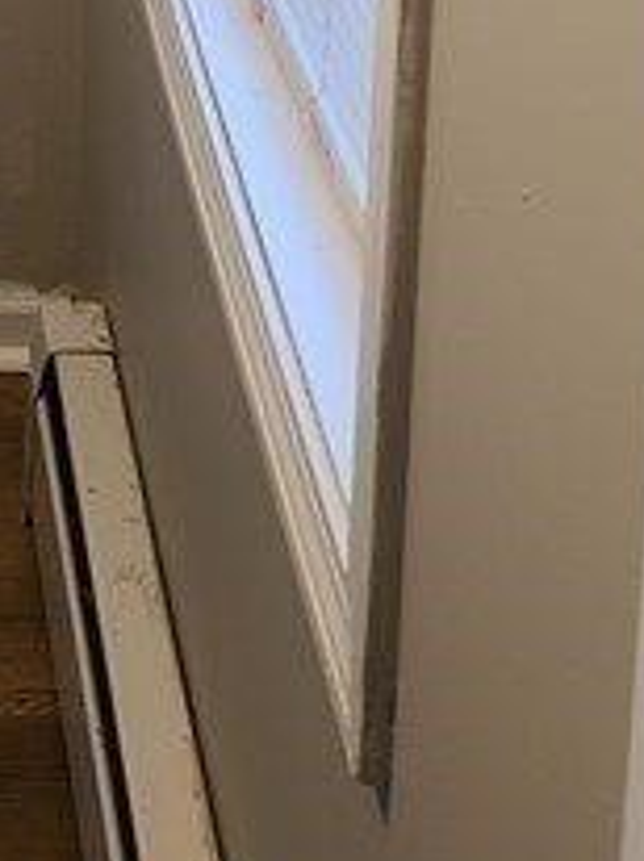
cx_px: -381
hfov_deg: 14.1
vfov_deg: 17.5
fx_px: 2411
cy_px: -552
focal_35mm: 97
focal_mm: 5.4
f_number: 1.8
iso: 80
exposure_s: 1/60
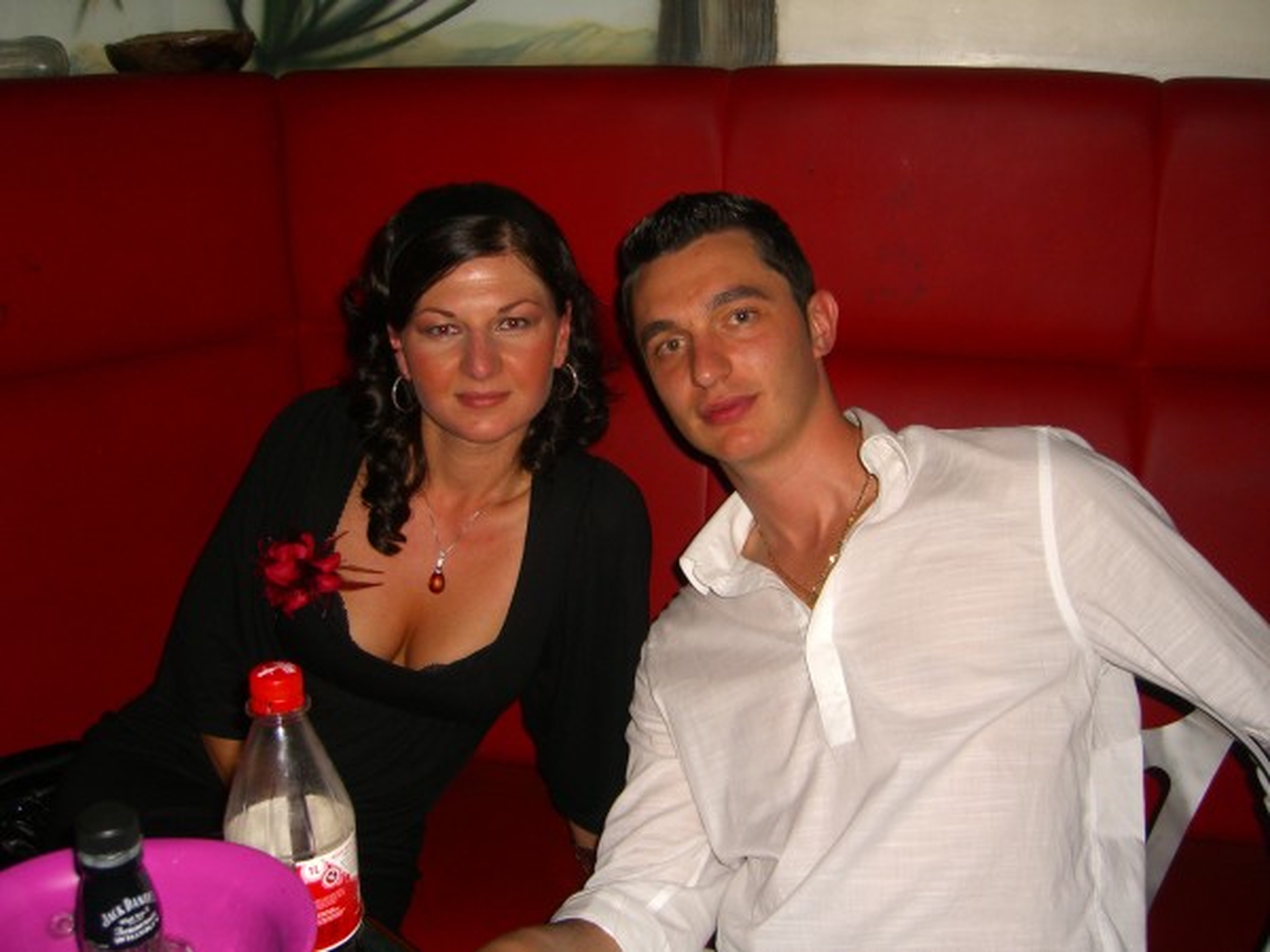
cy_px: 476
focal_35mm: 38
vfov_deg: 37.7
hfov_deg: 49.0
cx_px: 635
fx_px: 1394
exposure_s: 1/60
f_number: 2.8
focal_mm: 7.9
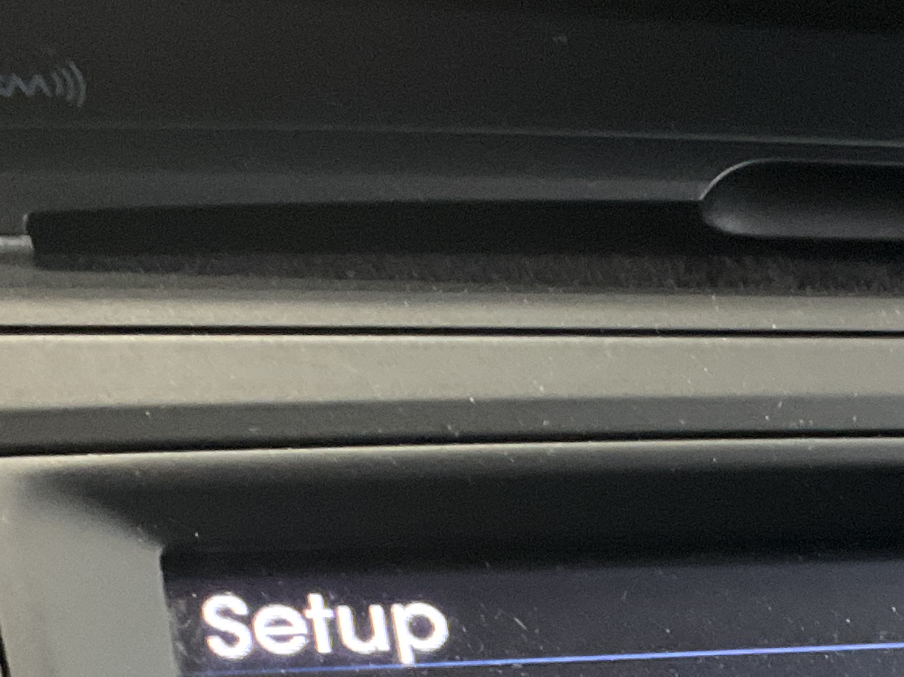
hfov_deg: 18.6
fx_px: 2741
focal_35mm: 105
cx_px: 696
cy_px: 889
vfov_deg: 13.6
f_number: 1.8
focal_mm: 3
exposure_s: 1/43
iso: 200
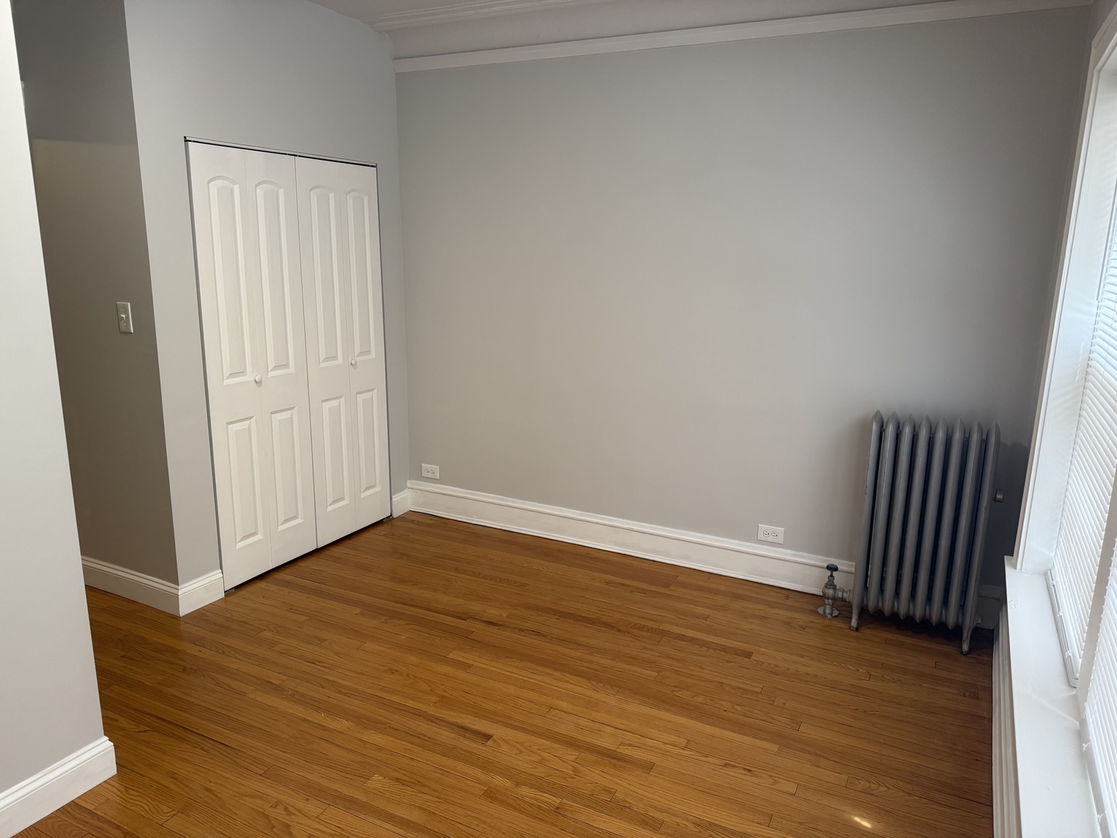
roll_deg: -0.6
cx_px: 558
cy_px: 419
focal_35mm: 24
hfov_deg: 71.6
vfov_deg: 56.8
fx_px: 774
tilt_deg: -12.6
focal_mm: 6.76
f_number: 1.78
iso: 200
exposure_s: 1/120
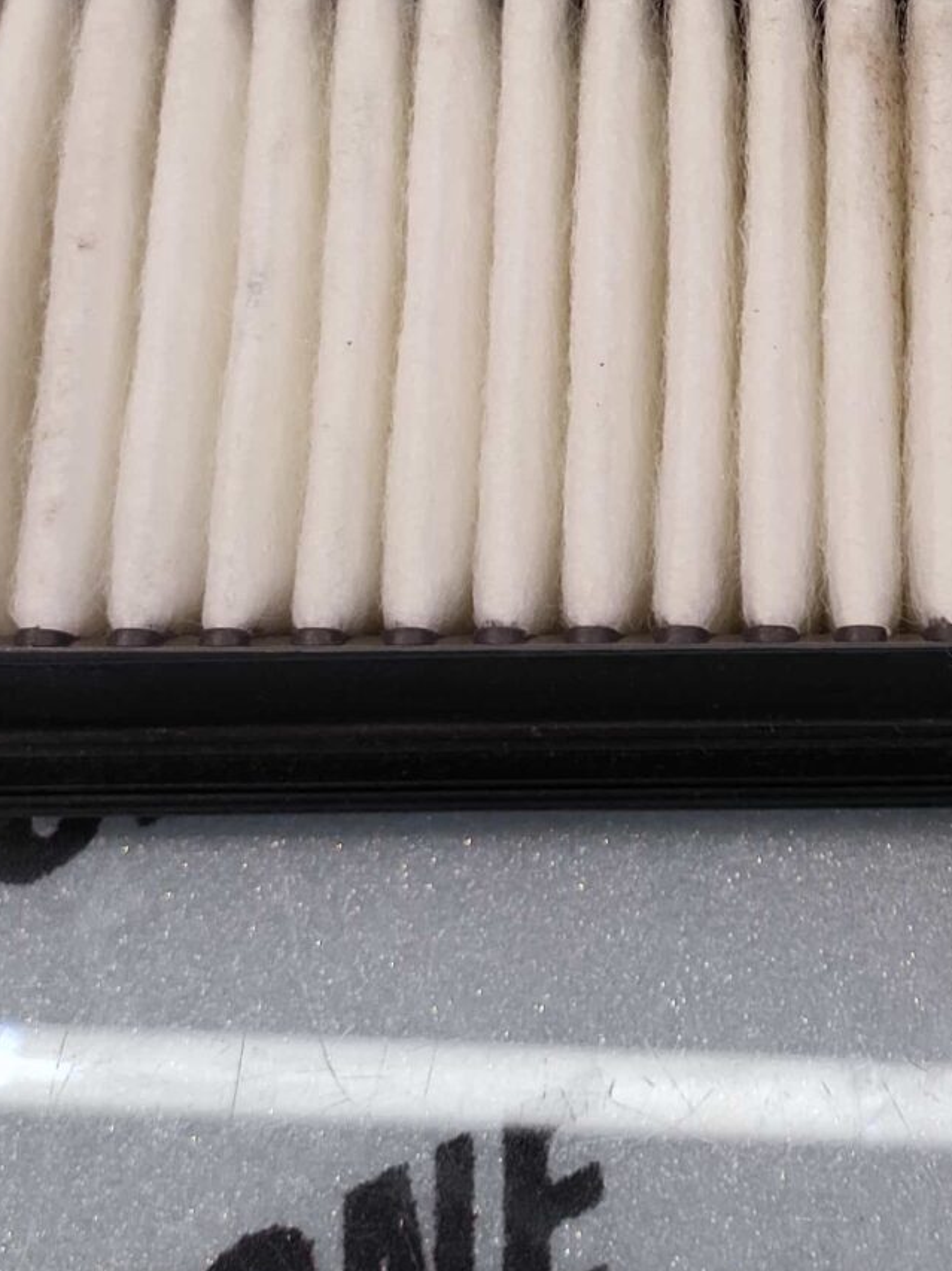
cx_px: 983
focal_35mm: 51
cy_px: -27
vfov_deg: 33.9
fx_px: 1872
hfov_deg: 26.8
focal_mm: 4.74
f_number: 1.79
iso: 111
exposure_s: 1/50
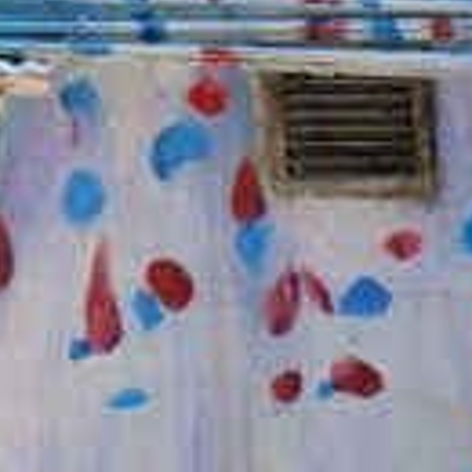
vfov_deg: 4.8
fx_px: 5492
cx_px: -1118
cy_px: -666
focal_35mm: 356
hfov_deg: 4.6
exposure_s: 1/600
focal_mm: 35
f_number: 4
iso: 320
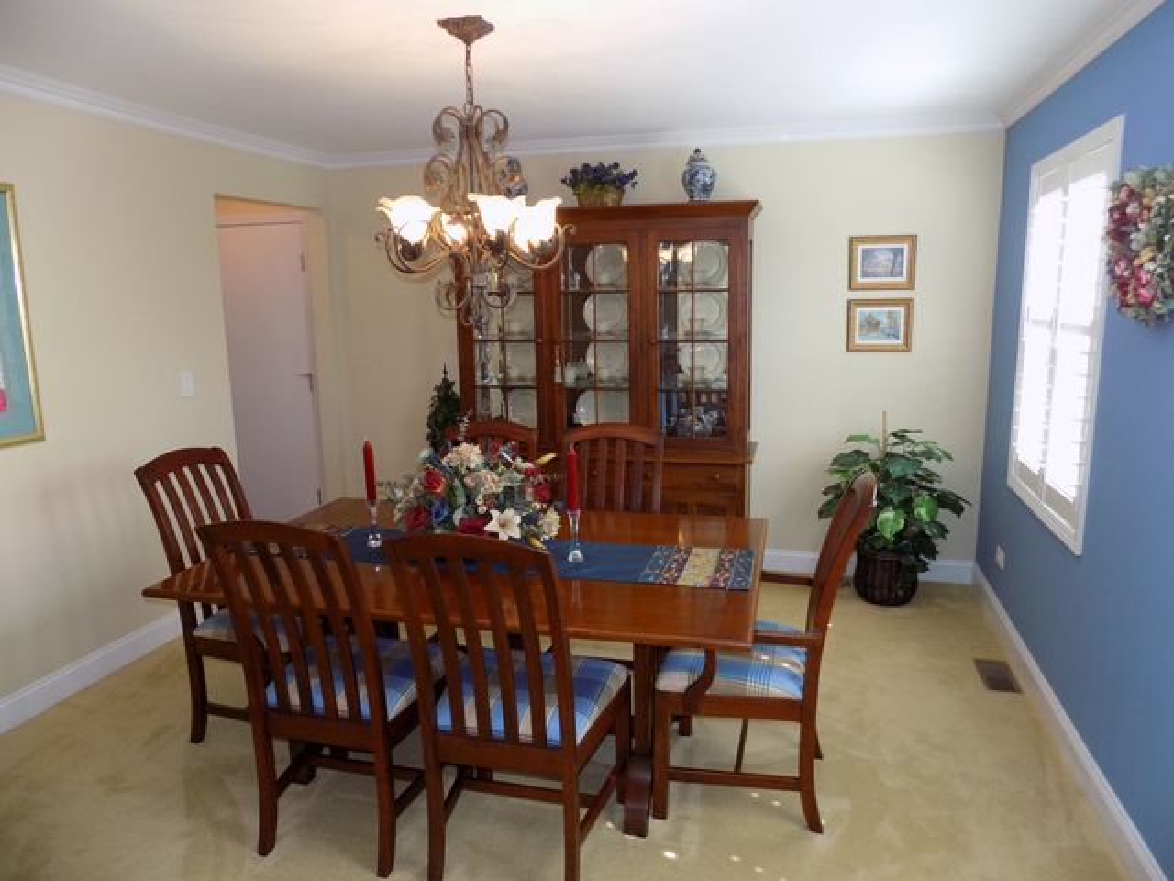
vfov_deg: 58.9
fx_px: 780
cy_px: 440
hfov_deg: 73.9
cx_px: 587
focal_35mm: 23
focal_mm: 4
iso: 125
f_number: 3.1
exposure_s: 1/30
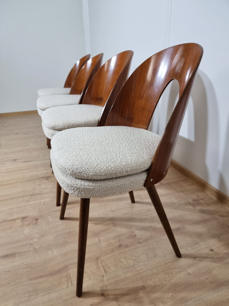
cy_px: 153
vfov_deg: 71.6
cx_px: 114
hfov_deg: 56.8
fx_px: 212
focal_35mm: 24
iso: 100
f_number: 1.8
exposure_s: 1/100
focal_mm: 6.7
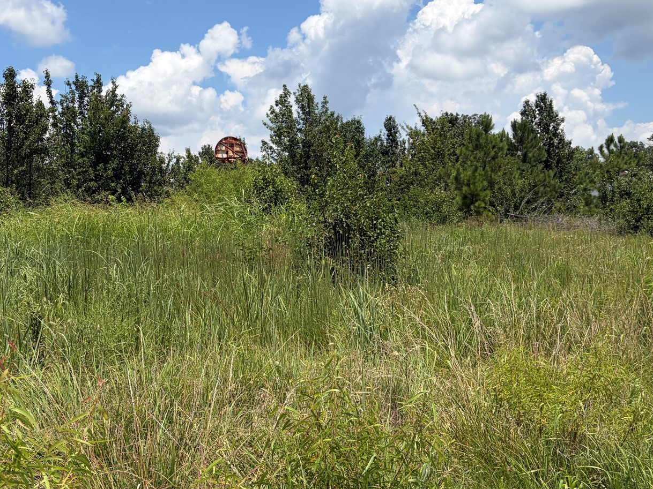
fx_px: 773
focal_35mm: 41
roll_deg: -1.0
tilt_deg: -1.9
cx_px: 274
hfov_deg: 45.6
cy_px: 266
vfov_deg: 35.1
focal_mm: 5.96
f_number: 1.6
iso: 64
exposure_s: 1/5348
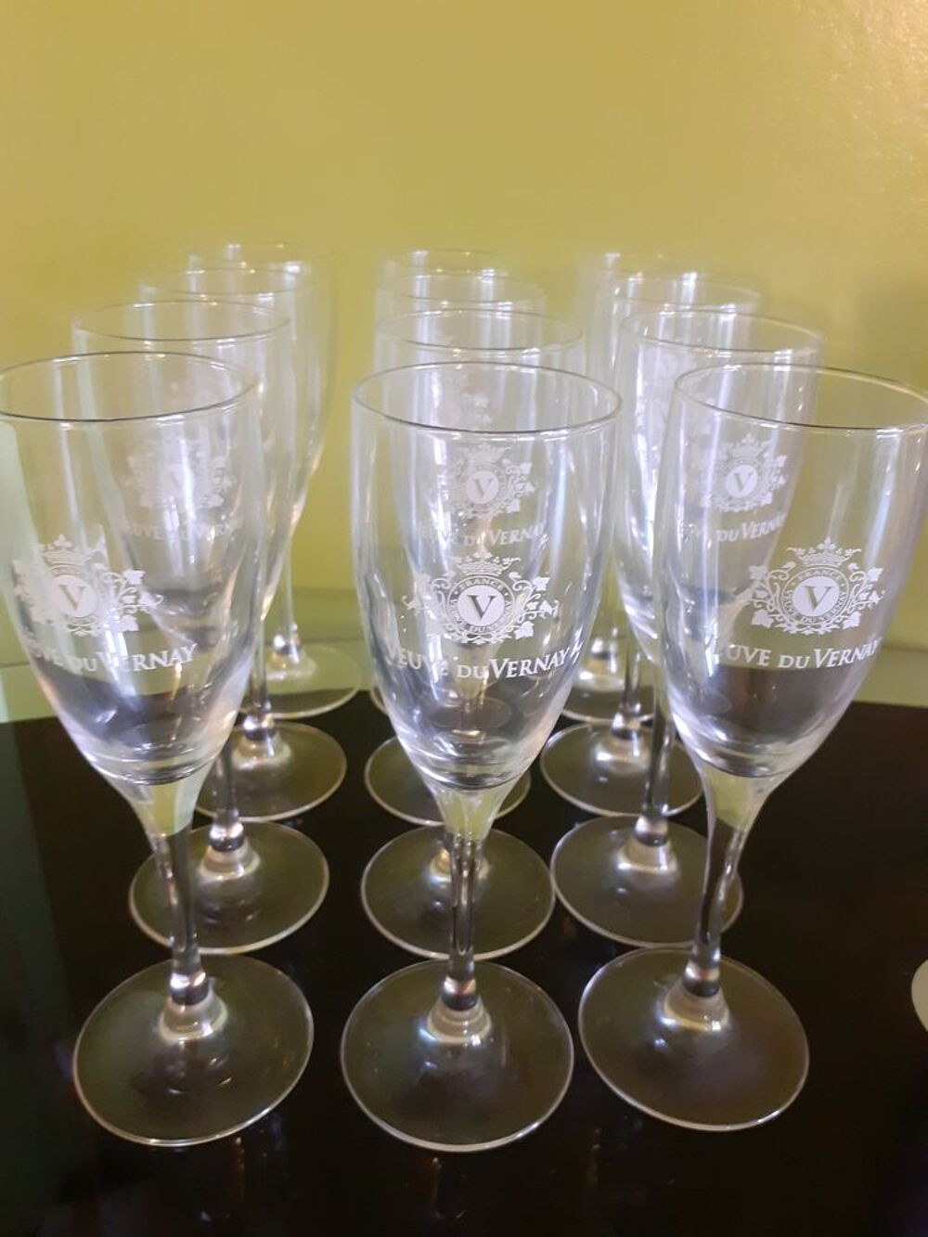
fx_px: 965
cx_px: 464
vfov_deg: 65.3
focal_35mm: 27
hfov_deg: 51.4
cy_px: 618
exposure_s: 1/25
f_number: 1.9
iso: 250
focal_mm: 3.6
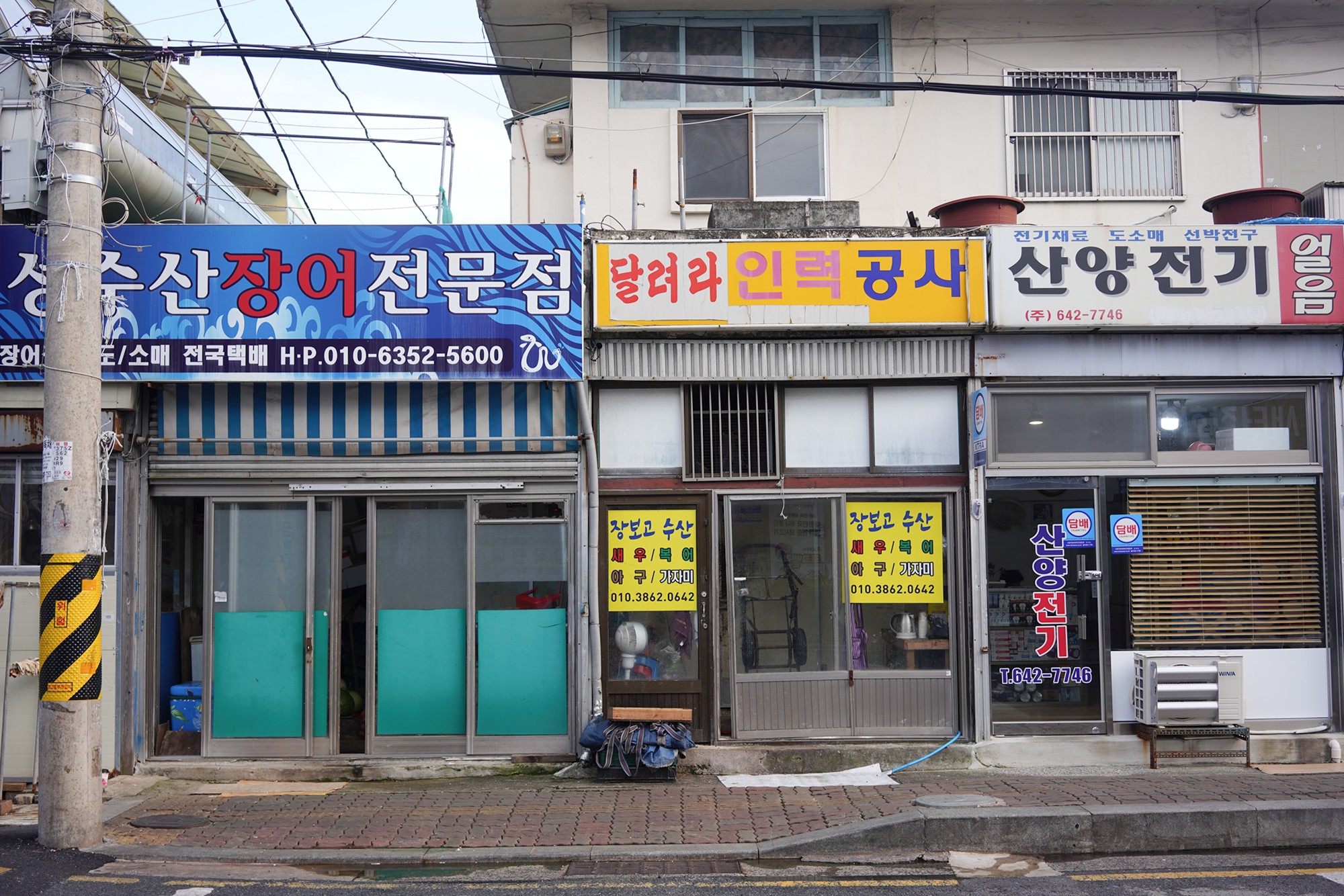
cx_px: 672
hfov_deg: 54.4
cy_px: 448
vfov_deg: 37.9
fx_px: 1307
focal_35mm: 35
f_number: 5
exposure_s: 1/100
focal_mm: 35
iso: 100
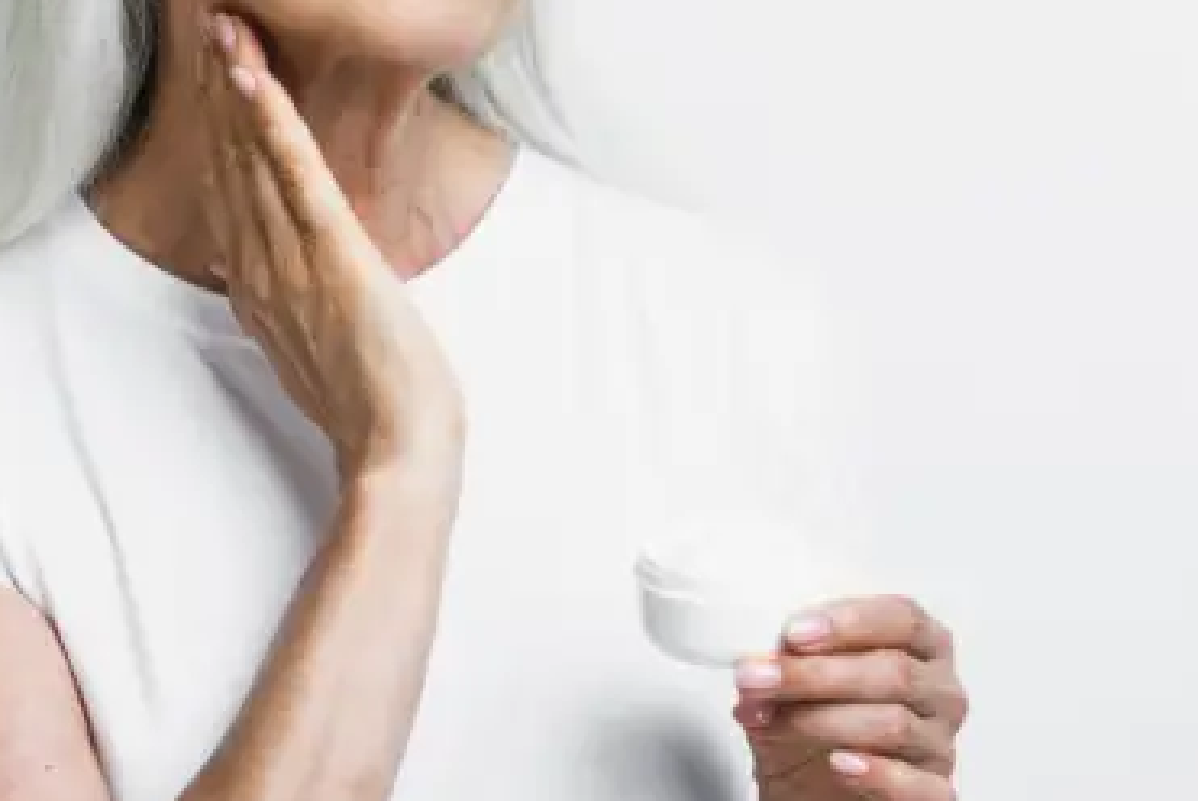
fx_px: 5861
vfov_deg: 7.8
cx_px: 872
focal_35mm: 176
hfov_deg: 11.6
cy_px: 260
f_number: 8
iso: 125
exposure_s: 1/200
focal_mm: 85
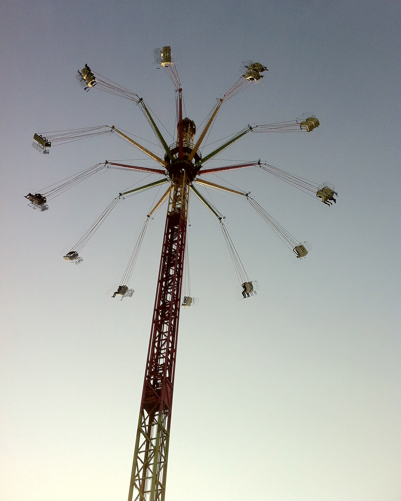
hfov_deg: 40.1
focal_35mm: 37
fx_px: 549
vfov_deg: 49.0
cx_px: 202
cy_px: 234
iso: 80
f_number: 2.8
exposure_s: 1/1040
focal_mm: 3.85
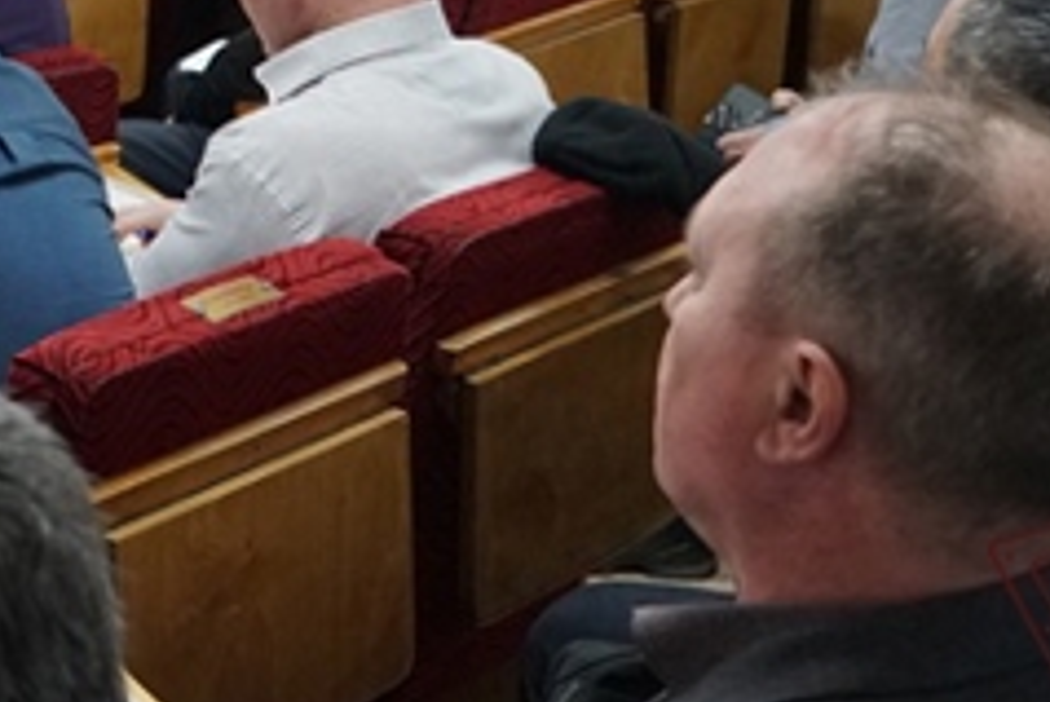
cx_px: -269
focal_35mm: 85
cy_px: -150
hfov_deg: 21.8
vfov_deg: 15.5
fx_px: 2481
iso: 1600
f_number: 3.5
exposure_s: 1/160
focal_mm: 18
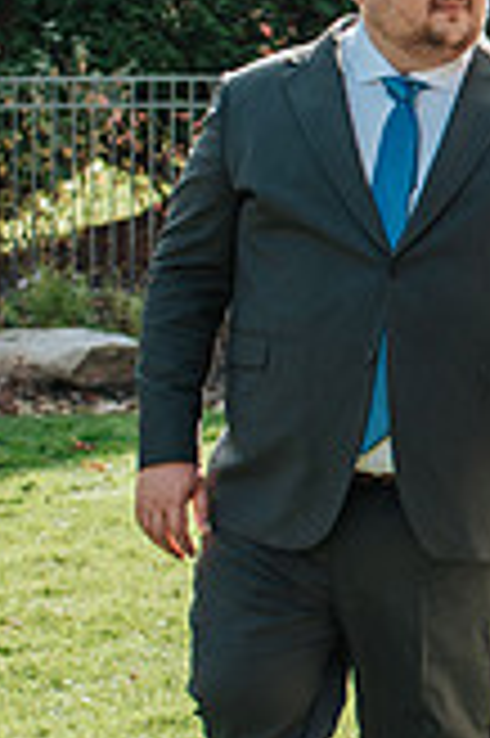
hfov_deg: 9.3
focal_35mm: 142
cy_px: 288
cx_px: 841
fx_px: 2905
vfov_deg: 14.5
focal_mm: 35
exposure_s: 1/1250
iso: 320
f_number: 3.5
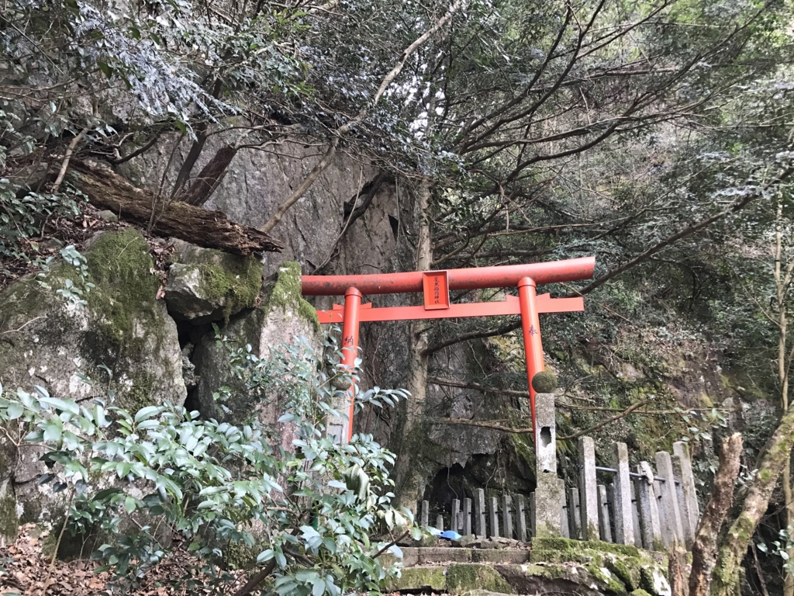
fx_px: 642
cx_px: 397
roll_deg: +0.2
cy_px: 298
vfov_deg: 49.7
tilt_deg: +22.7
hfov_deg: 63.4
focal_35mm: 28
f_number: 1.8
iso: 25
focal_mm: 3.99
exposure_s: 1/40
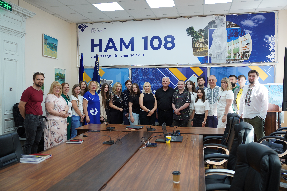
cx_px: 144
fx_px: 263
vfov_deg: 40.0
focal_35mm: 33
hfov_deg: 57.2
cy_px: 96
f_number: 2.8
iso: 400
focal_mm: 33
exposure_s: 1/160
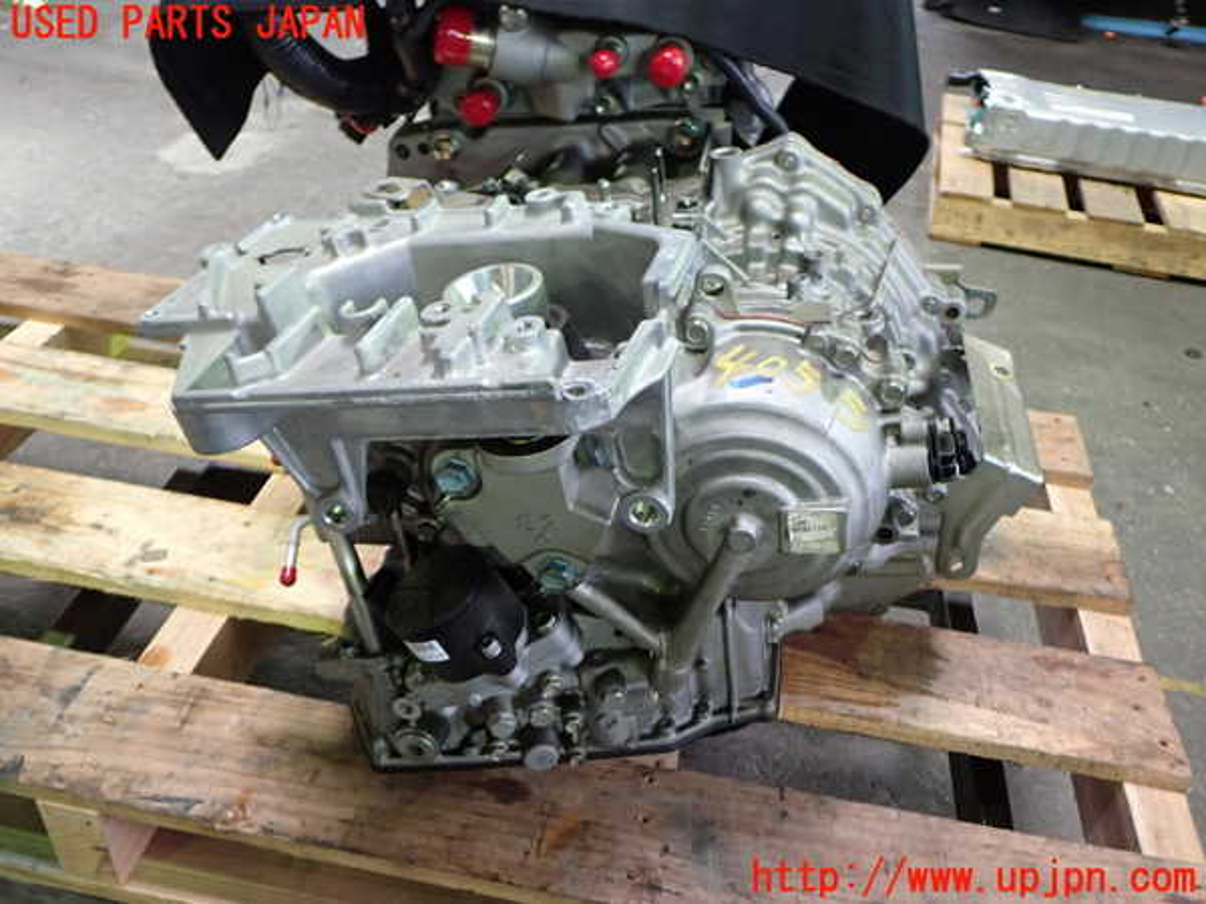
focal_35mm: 30
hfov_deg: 60.0
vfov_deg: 46.8
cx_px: 603
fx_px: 1045
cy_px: 452
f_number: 2.3
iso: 320
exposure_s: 1/30
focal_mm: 5.4
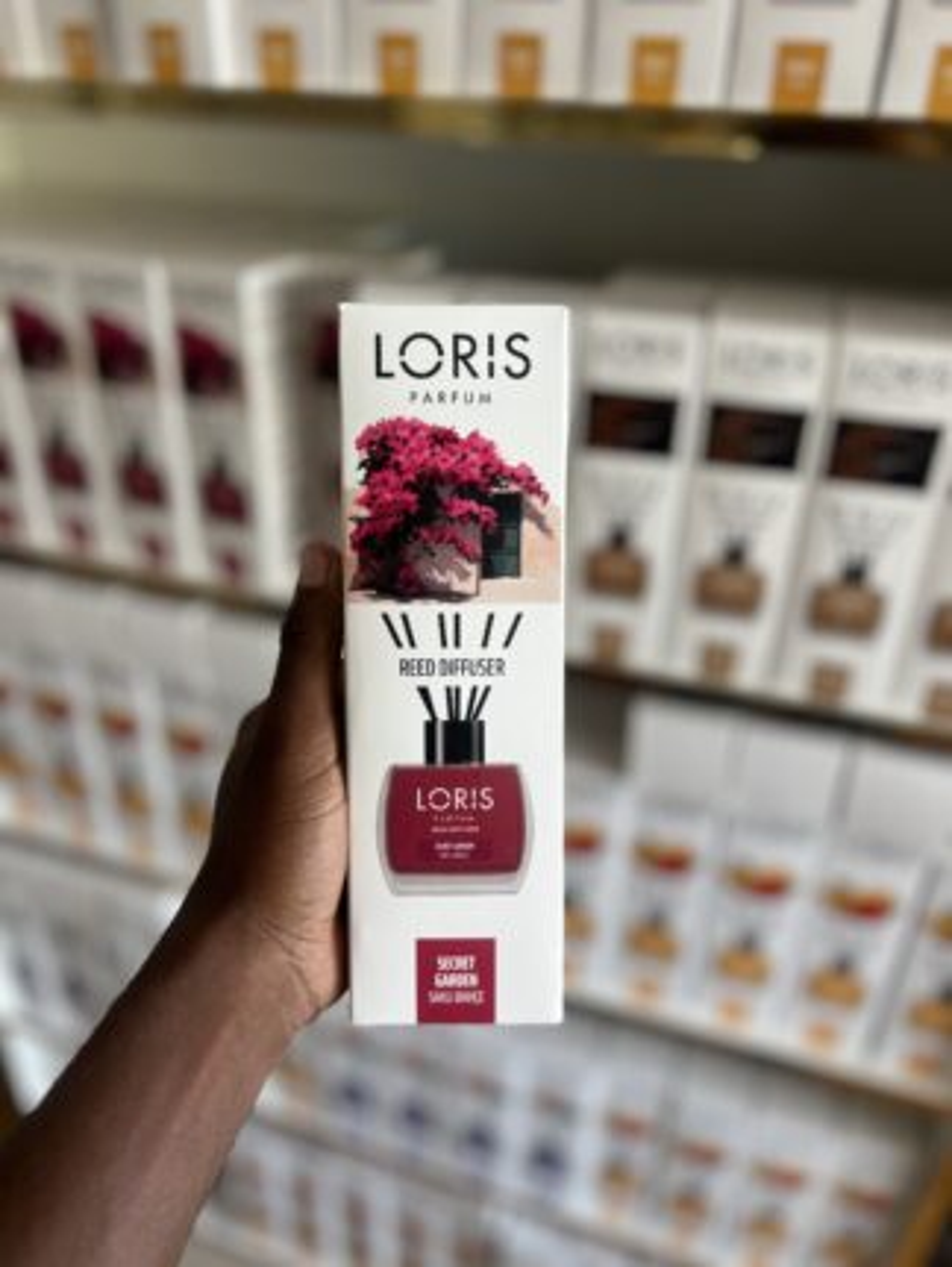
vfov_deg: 67.3
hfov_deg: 53.1
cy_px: 634
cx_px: 476
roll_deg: -1.1
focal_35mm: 26
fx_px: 952
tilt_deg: -30.0
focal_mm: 5.7
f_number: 1.5
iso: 40
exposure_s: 1/100
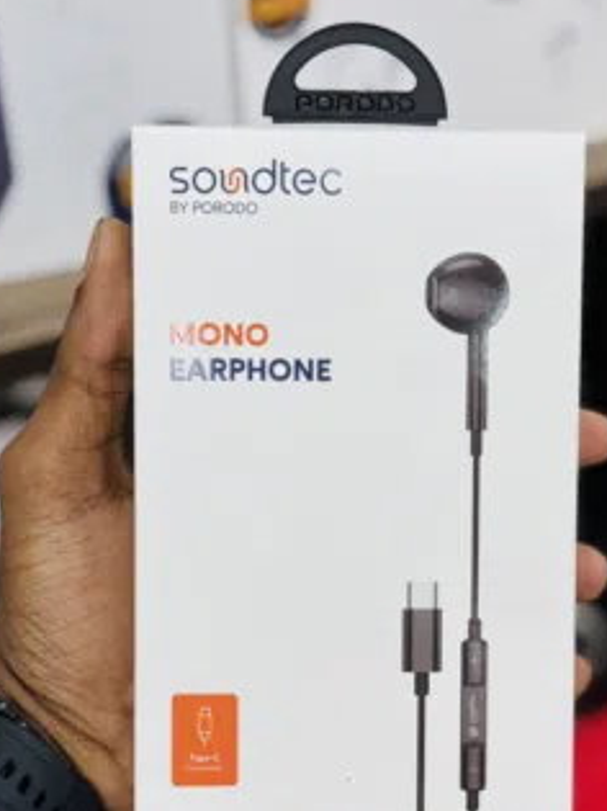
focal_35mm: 66
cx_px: 350
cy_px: 453
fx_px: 1544
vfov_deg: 29.4
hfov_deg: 22.2
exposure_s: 1/100
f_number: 1.6
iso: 40
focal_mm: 5.96
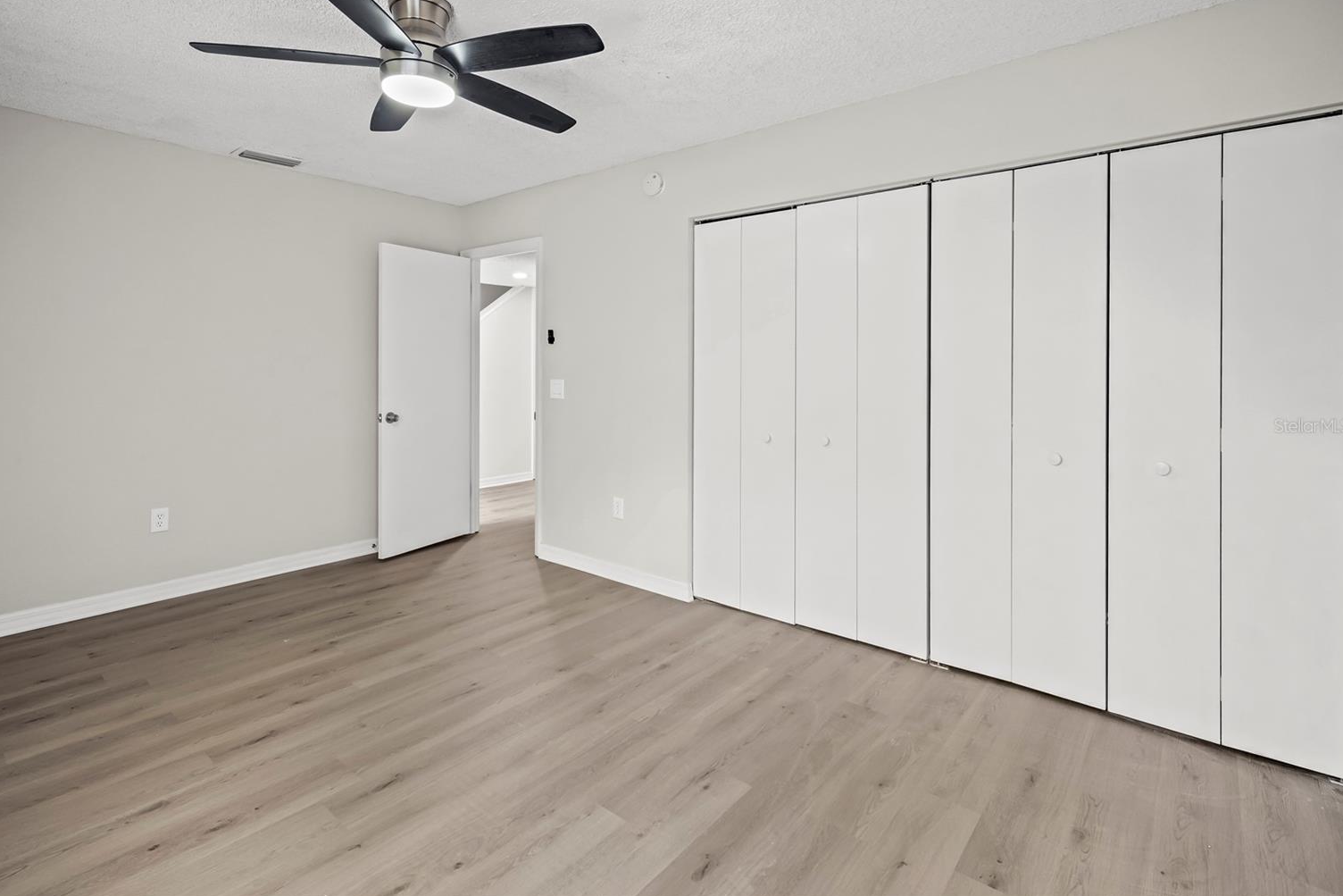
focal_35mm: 17
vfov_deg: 70.4
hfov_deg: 93.2
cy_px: 426
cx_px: 639
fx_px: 634
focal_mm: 16
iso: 400
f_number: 8
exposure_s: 1/2
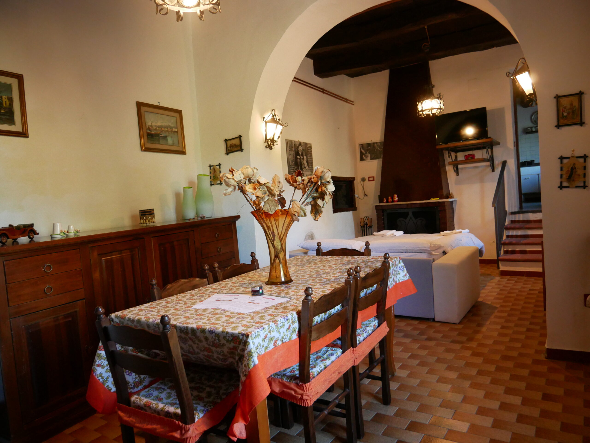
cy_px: 222
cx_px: 295
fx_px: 409
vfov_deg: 56.8
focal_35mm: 24
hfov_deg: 71.6
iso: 2000
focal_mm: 12
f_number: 3.5
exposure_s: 1/60
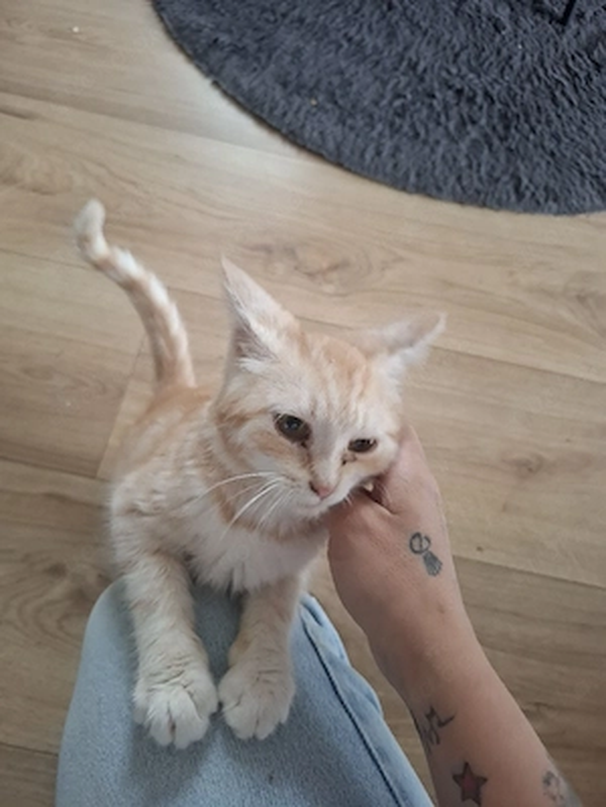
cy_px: 404
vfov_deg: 73.9
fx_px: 537
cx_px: 303
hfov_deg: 58.9
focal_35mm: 23
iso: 400
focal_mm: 5.54
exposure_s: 1/25
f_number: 1.8
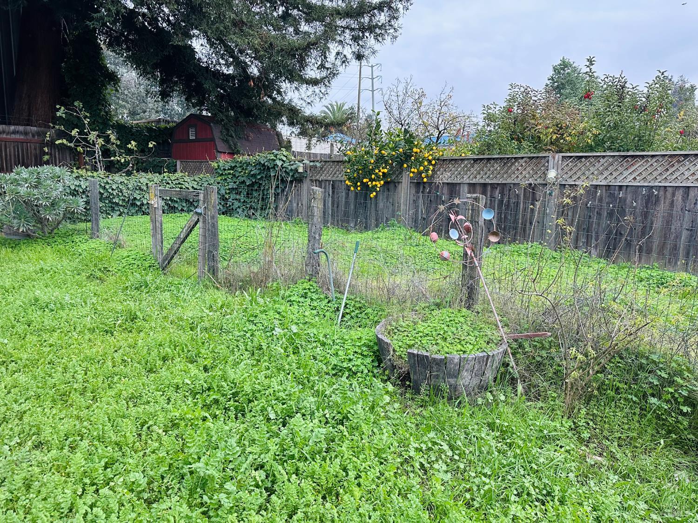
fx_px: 484
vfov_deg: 56.8
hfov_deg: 71.6
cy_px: 262
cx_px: 349
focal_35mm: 24
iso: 250
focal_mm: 6.86
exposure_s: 1/61
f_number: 1.78
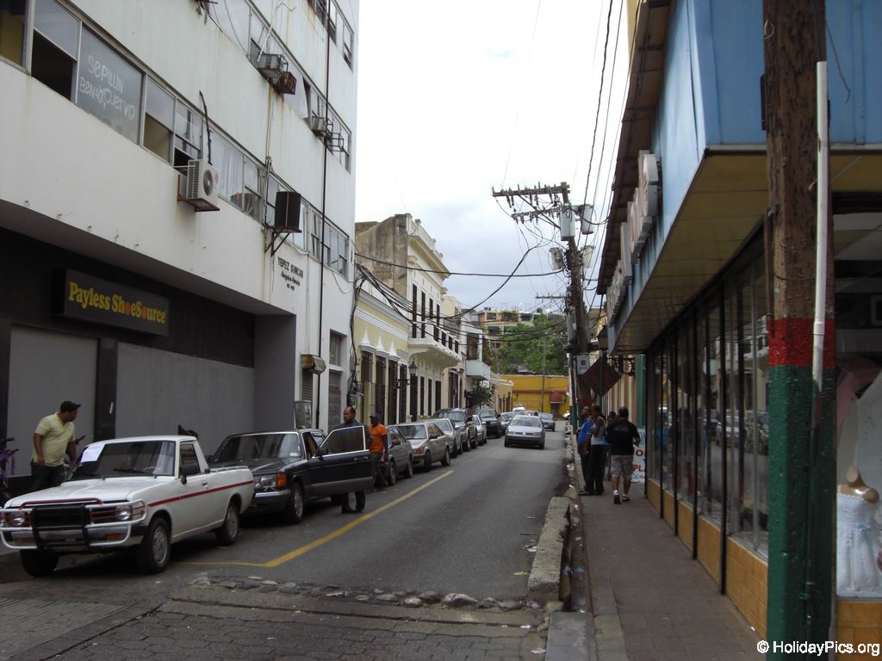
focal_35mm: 38
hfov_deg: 49.0
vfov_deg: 37.7
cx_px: 441
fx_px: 968
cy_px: 330
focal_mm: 6.2
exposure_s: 1/1000
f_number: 2.7
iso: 64
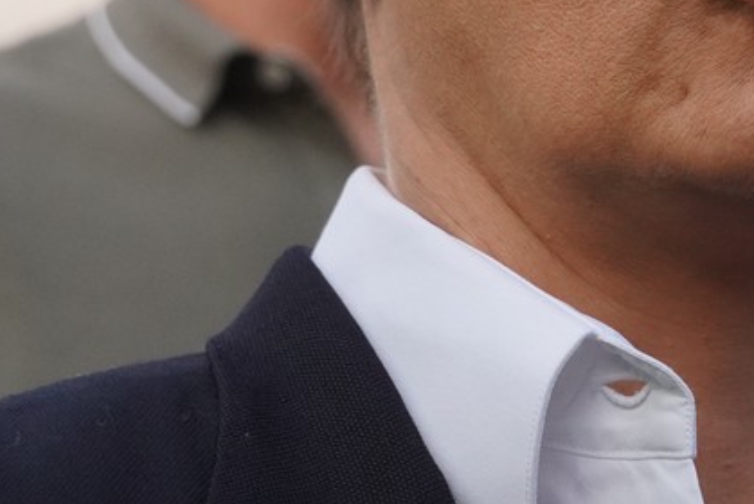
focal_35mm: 210
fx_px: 4401
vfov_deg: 6.5
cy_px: 136
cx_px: 912
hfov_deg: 9.7
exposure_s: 1/500
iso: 1250
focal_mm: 43
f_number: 4.5
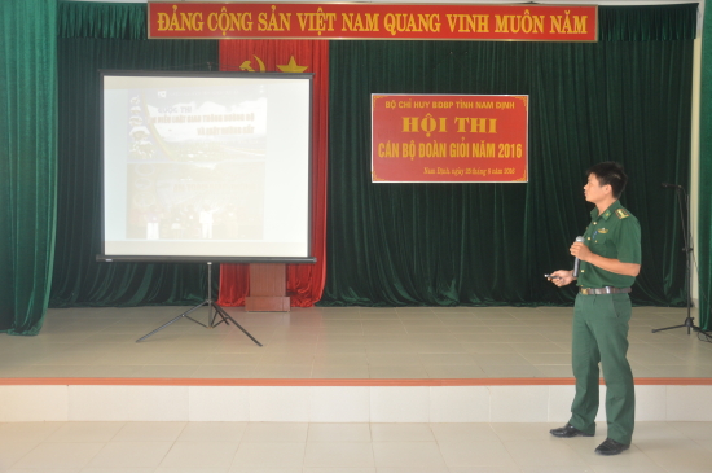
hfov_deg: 57.3
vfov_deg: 39.9
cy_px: 236
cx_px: 356
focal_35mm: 33
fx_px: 652
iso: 400
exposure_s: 1/60
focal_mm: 22
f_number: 3.8
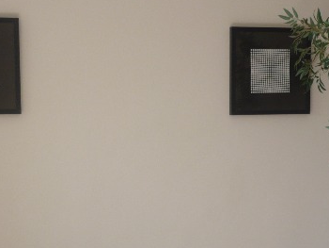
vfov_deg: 18.2
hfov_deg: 24.4
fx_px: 761
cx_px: 177
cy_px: 216
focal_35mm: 80
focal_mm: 5.8
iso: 100
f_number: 2.8
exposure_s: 1/160
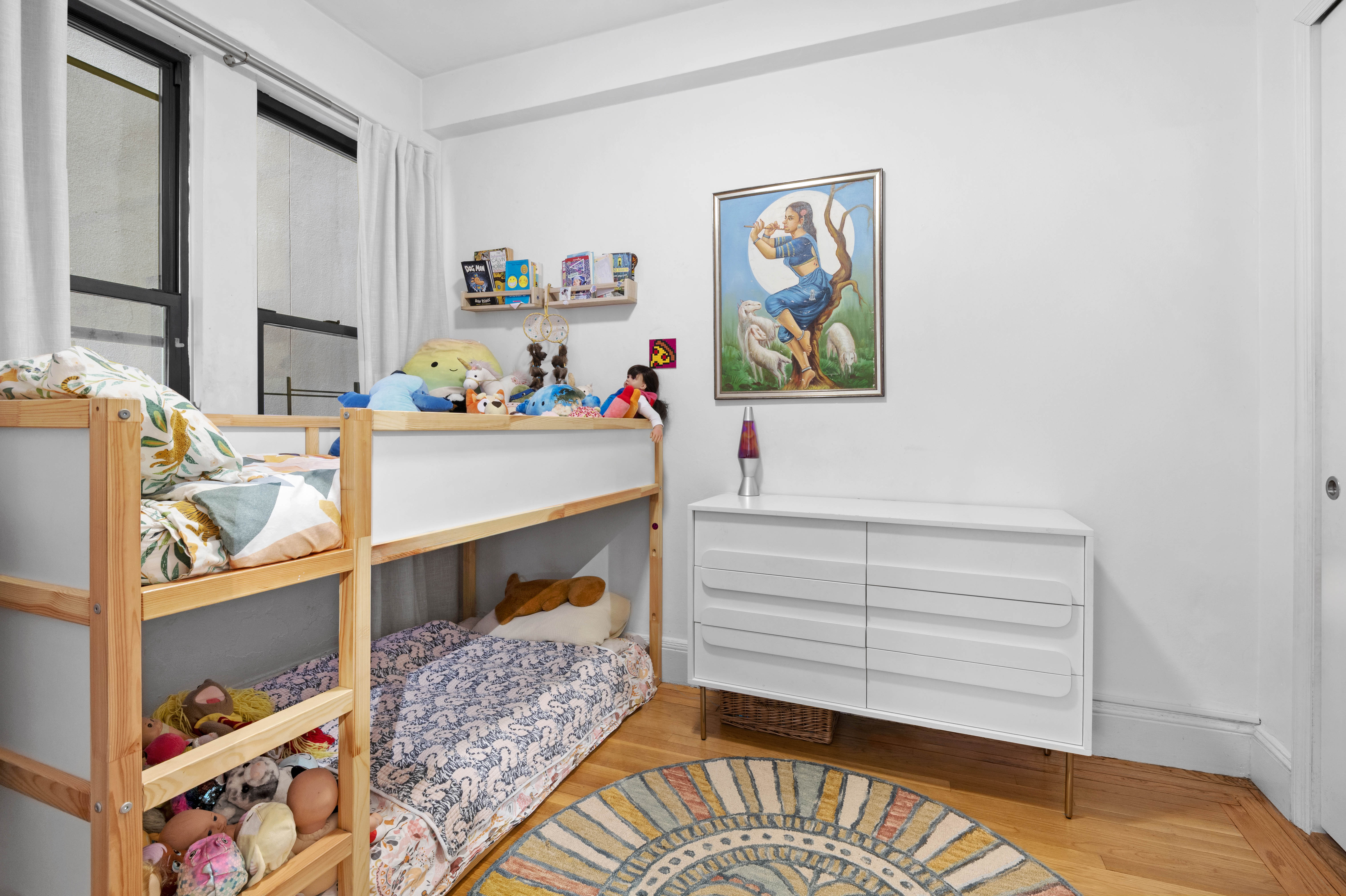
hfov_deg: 96.8
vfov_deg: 73.7
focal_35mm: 16
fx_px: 598
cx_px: 673
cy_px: 448
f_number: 10
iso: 400
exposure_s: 2.5
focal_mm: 16
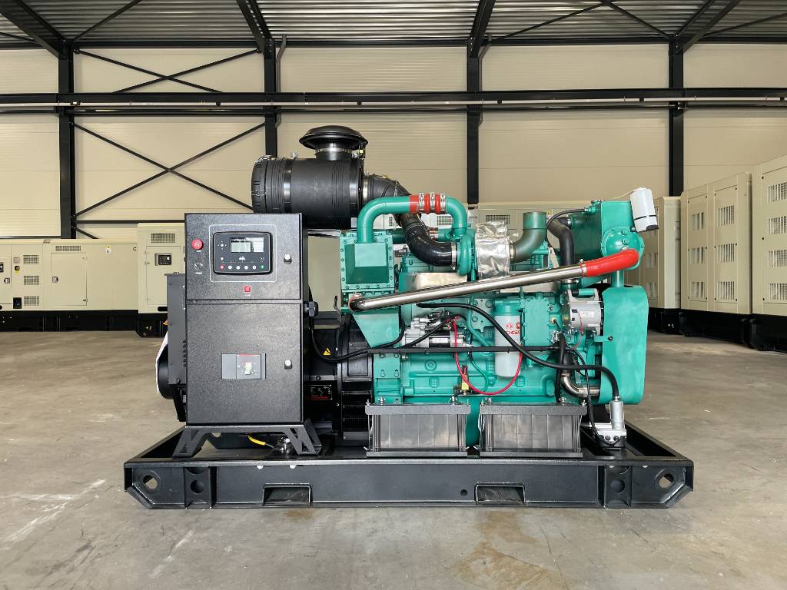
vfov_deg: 53.1
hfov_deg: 67.3
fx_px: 591
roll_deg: +0.7
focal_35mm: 26
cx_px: 394
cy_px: 295
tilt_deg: -1.4
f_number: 1.6
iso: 80
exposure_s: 1/50
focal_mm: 4.2
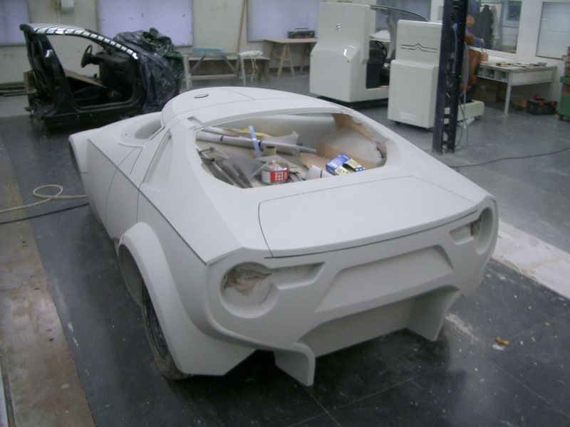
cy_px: 214
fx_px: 576
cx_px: 285
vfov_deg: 40.7
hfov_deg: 52.6
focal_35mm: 35
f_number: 2.6
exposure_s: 1/60
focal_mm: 5.8
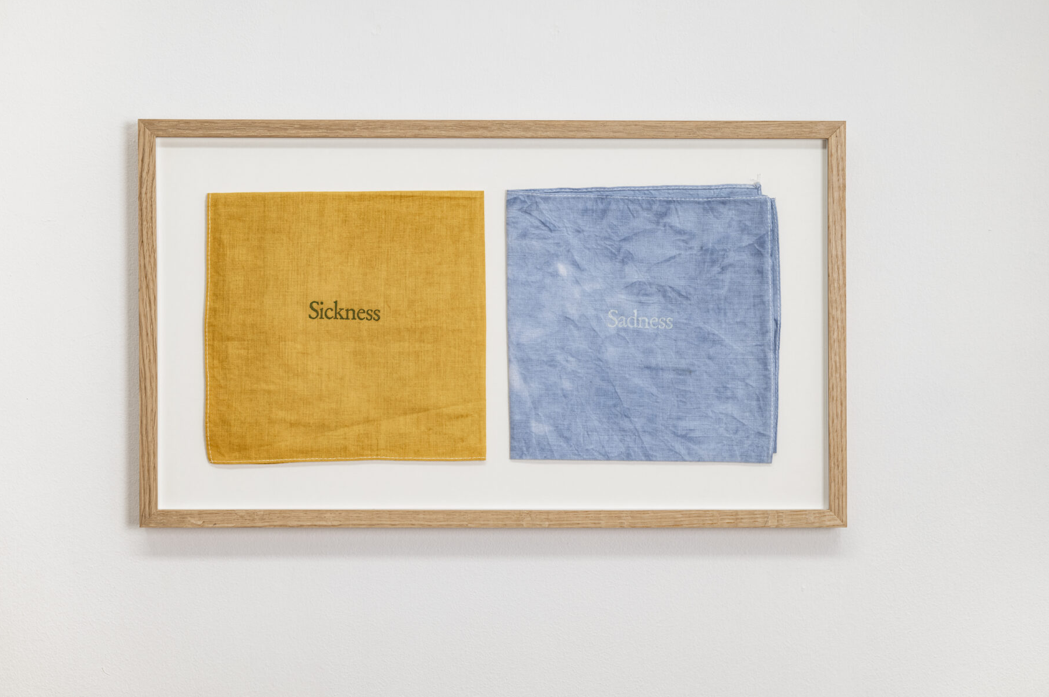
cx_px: 493
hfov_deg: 27.4
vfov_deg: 18.4
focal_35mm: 74
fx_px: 2154
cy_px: 332
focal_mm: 65
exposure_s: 1/160
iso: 100
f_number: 2
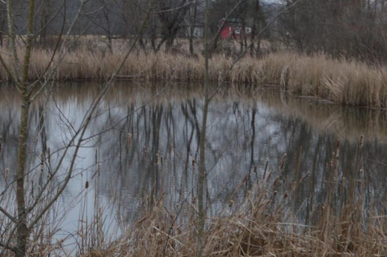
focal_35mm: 150
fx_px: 1610
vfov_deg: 9.1
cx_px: 331
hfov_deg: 13.6
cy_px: 12
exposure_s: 1/160
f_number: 6.3
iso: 100
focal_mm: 26
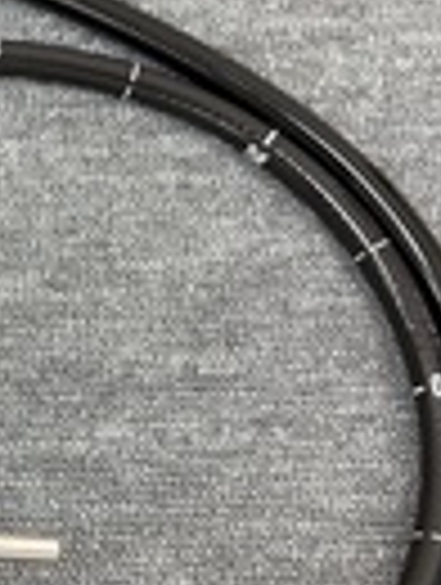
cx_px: -306
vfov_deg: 24.3
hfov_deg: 16.1
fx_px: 1354
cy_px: 364
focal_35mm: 80
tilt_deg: -74.4
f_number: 1.6
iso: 64
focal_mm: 5.96
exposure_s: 1/60
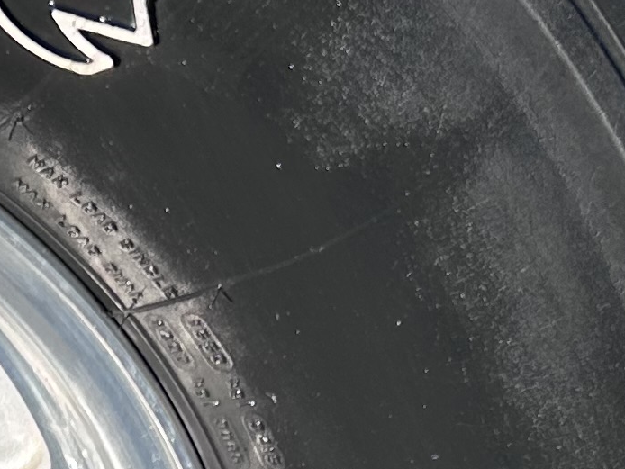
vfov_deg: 9.4
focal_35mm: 151
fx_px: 2727
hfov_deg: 12.6
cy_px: 792
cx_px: -240
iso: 50
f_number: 1.5
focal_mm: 5.7
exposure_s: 1/1019
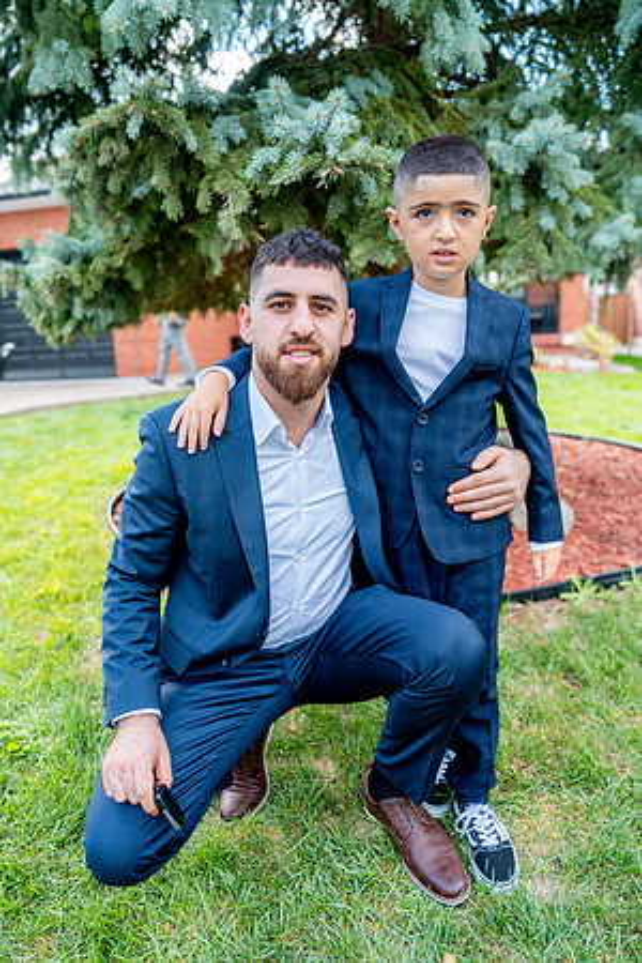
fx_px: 642
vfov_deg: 73.7
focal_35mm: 24
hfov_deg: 53.1
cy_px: 482
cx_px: 321
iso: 320
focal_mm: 24
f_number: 2.8
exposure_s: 1/800
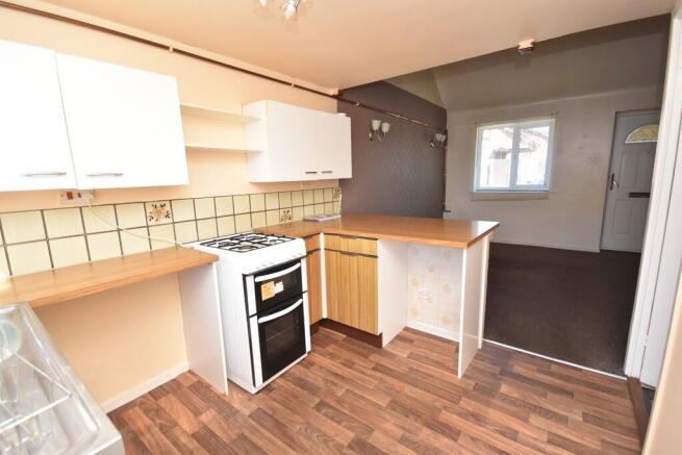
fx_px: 284
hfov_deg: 100.4
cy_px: 228
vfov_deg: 77.4
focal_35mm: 15
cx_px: 341
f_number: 5
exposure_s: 1/200
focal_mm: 10
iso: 800
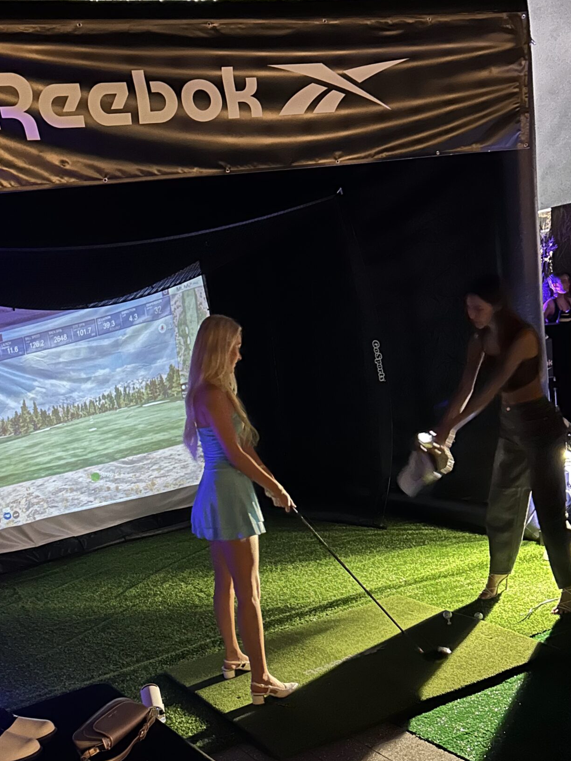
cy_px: 550
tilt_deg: -14.4
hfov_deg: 34.8
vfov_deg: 44.6
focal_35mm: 41
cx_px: 186
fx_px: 901
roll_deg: +8.5
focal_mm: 5.7
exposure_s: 1/19
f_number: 1.5
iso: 1250
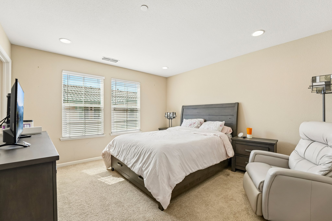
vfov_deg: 78.8
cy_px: 110
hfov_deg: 101.9
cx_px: 166
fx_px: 135
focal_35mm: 15
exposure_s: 1/50
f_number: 8
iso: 640
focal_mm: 14.6
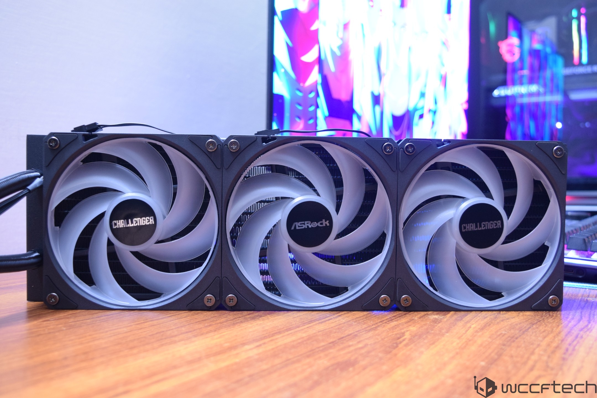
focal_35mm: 39
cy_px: 199
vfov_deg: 34.2
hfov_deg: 49.6
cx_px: 298
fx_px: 647
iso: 1600
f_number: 5
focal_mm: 26
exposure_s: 1/8
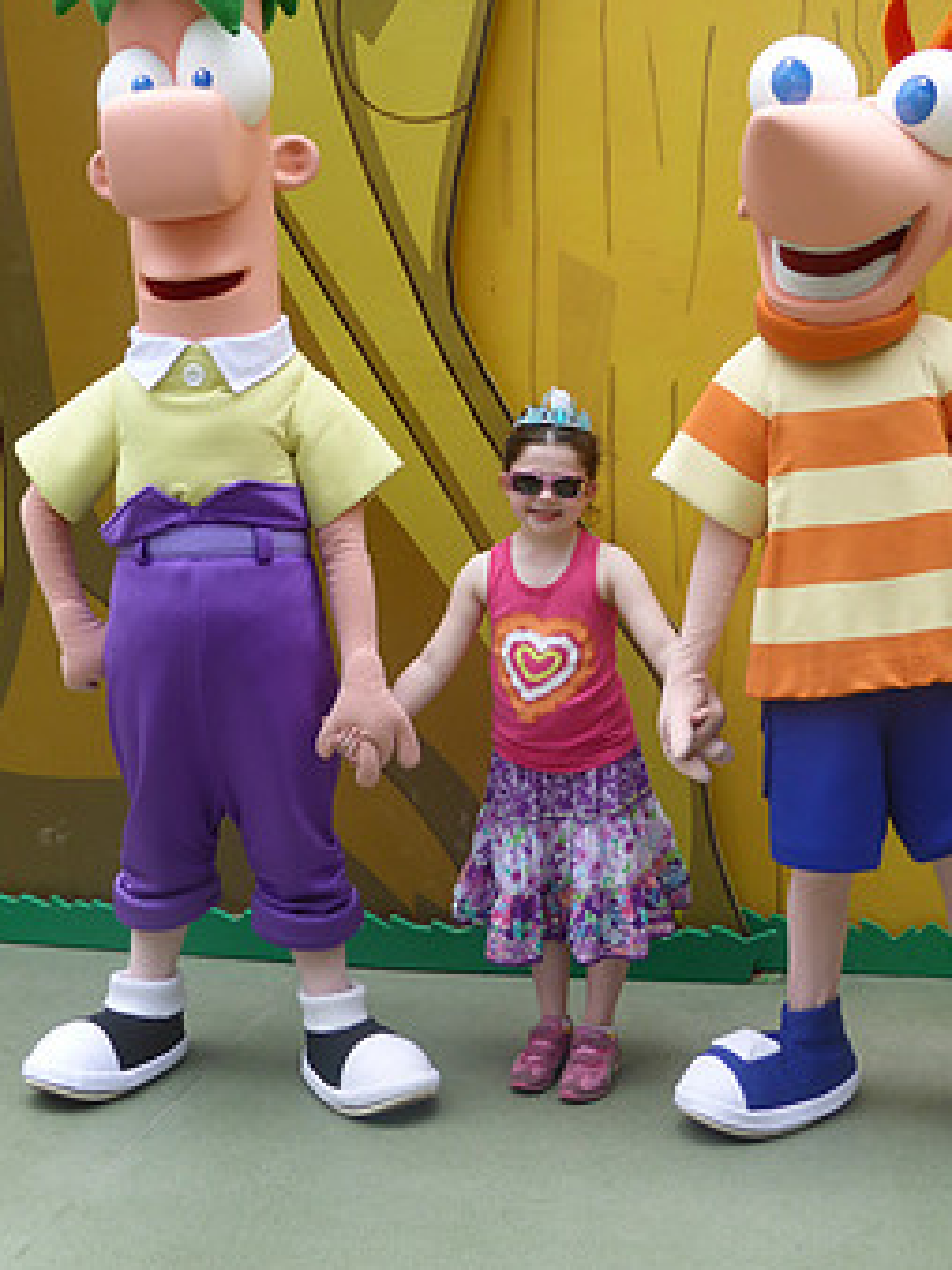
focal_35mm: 57
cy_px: 539
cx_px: 508
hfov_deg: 25.6
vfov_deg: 33.7
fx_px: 2091
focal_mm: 7.4
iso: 100
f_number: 3.9
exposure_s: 1/320
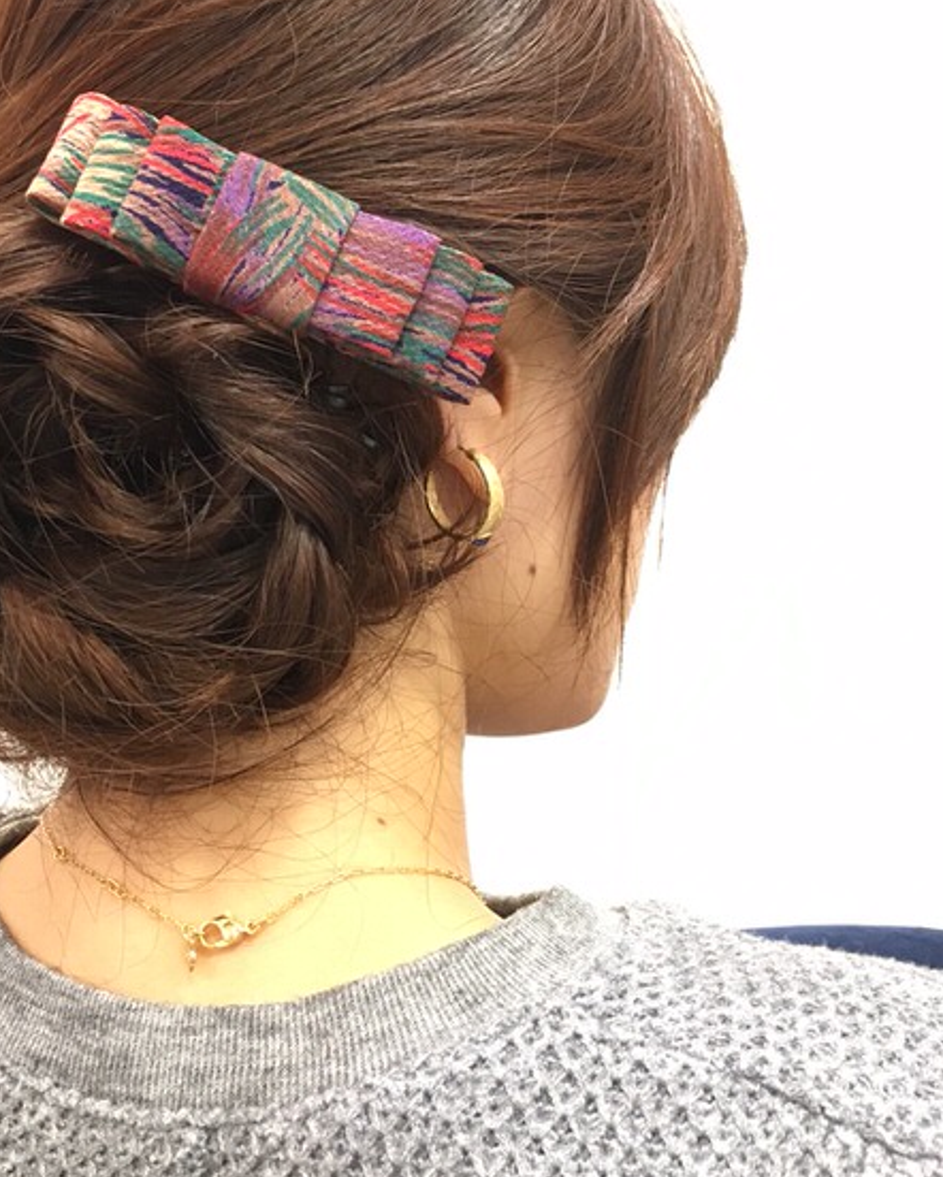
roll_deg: +3.8
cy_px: 403
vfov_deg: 44.2
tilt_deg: +4.2
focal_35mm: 41
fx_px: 1430
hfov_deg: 36.2
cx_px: 324
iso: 160
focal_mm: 4.15
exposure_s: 1/30
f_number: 2.2
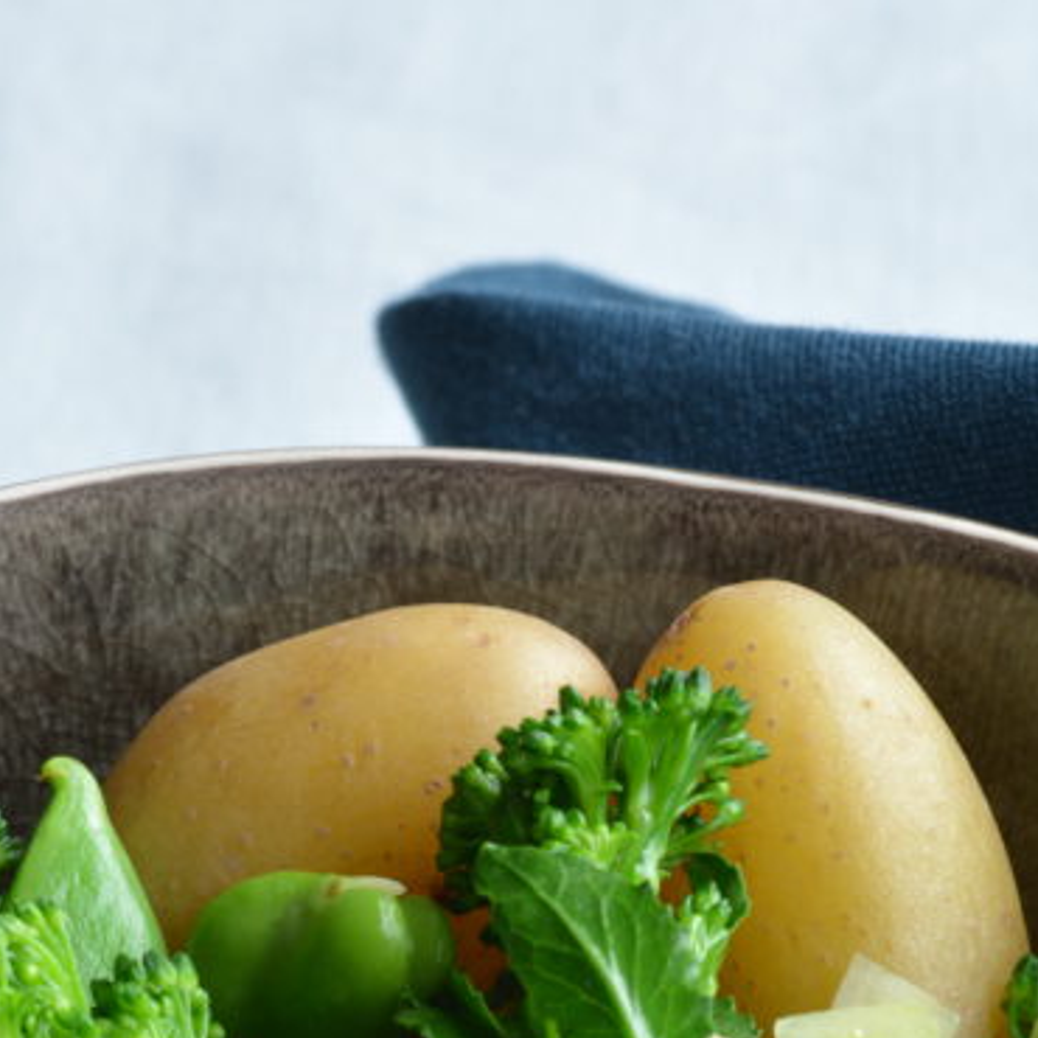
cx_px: 369
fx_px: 12558
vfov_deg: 4.7
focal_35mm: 370
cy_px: 1366
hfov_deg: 4.7
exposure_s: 1/2
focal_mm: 105
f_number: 13
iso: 125
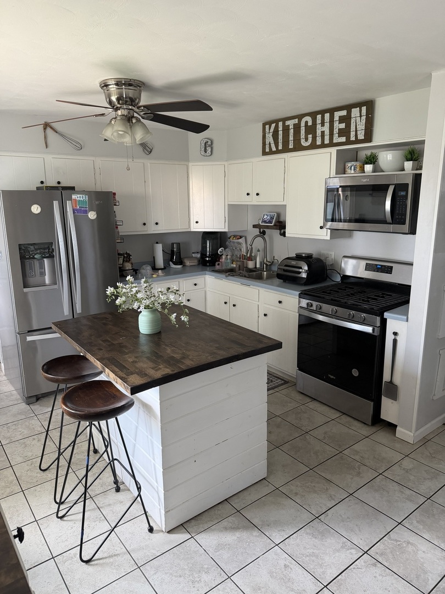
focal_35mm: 24
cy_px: 297
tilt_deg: -13.1
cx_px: 222
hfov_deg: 56.8
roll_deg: +0.6
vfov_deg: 71.6
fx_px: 411
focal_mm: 6.76
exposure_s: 1/79
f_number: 1.78
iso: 200
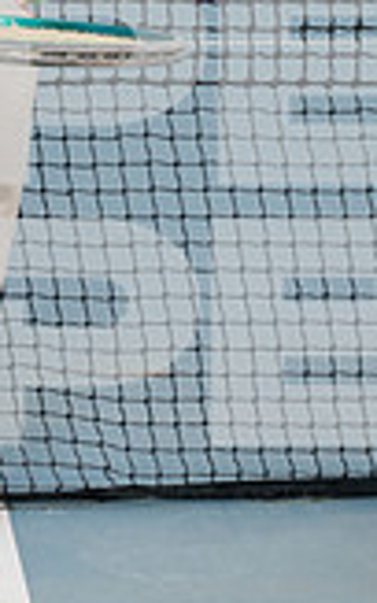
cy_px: 74
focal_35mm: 124
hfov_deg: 10.4
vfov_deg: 16.6
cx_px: -81
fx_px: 2037
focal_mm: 44
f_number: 6.3
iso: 100
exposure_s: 1/250
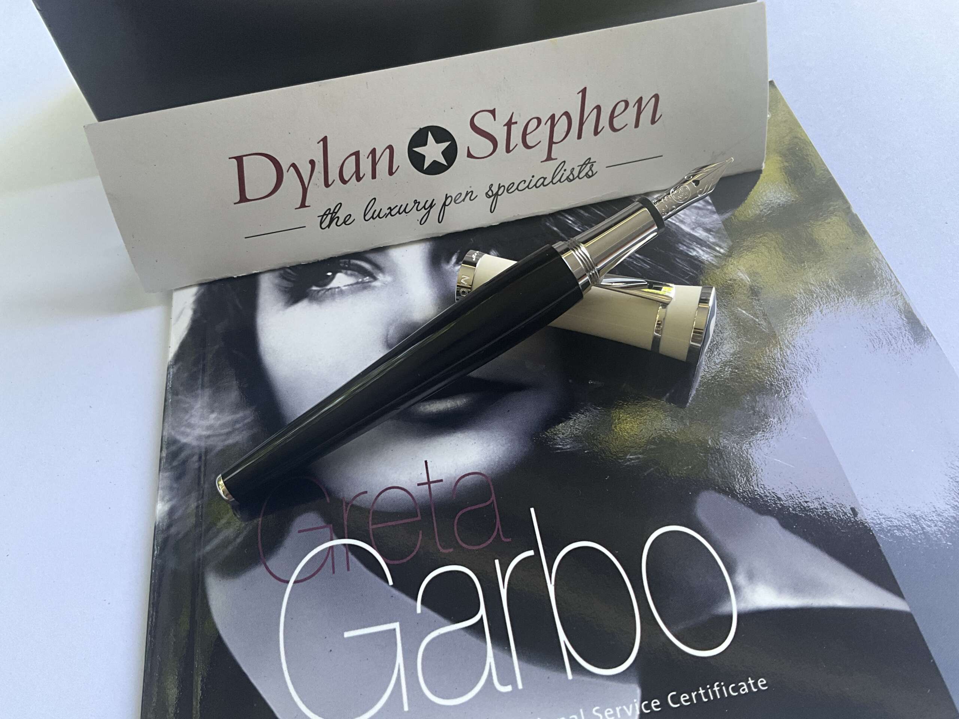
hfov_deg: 61.7
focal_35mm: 29
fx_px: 803
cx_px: 480
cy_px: 360
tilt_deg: -54.4
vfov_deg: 48.2
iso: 64
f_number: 1.8
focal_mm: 3
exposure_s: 1/93
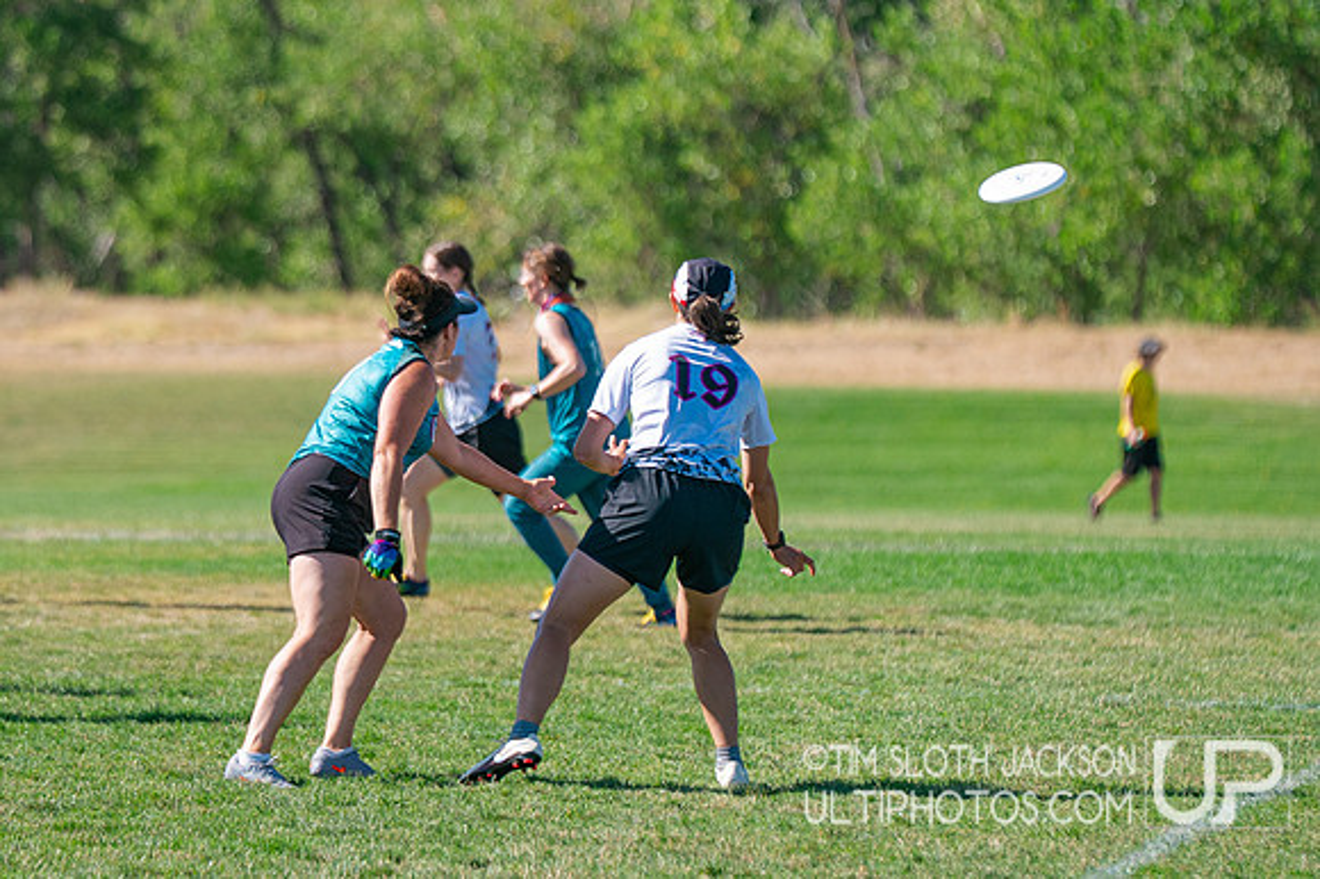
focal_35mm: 341
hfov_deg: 6.0
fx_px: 12496
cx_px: 485
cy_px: 540
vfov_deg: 4.0
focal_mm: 200
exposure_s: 1/3200
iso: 400
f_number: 3.5
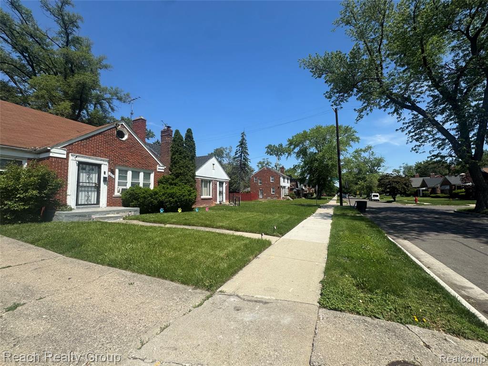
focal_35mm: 14
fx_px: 197
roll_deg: +0.5
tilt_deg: +2.9
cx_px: 244
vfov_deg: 85.7
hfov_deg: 102.1
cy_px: 183
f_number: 2.2
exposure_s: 1/2083
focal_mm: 2.22
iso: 50
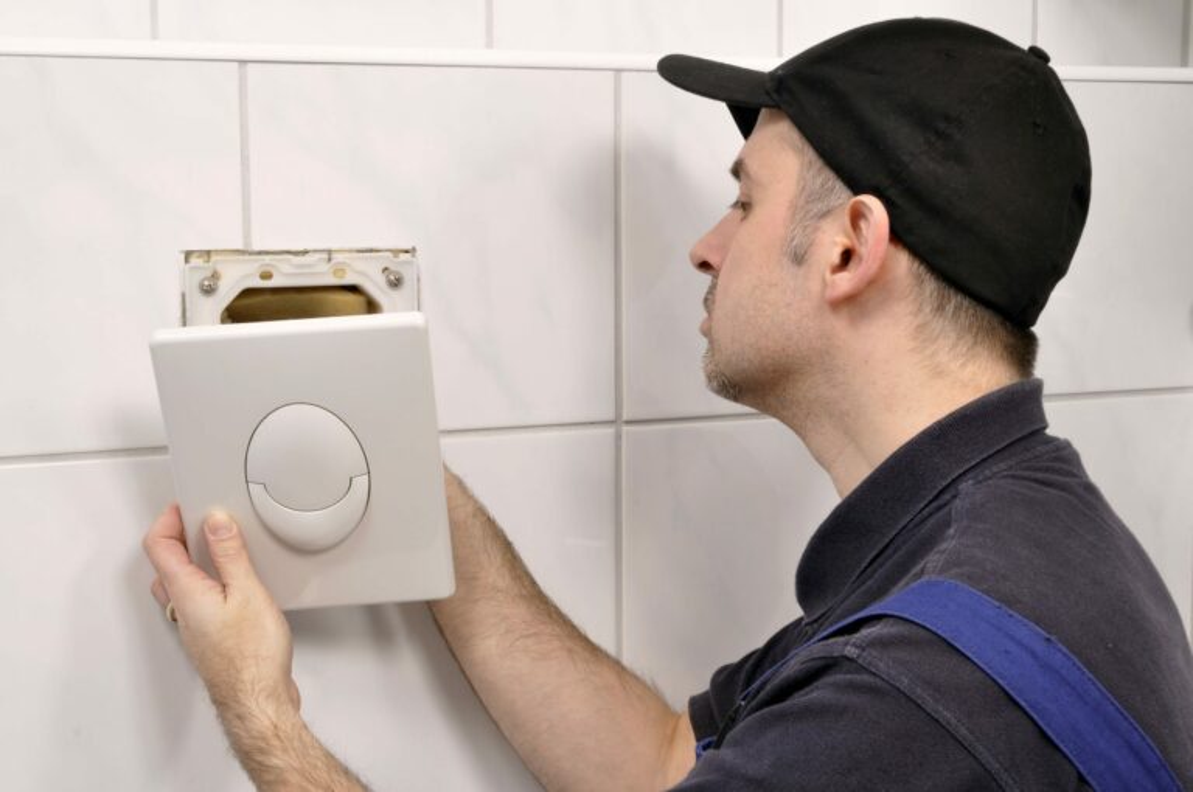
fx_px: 2184
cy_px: 396
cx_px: 596
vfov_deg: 20.6
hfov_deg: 30.5
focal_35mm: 66
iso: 200
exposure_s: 1/60
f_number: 14
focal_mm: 44
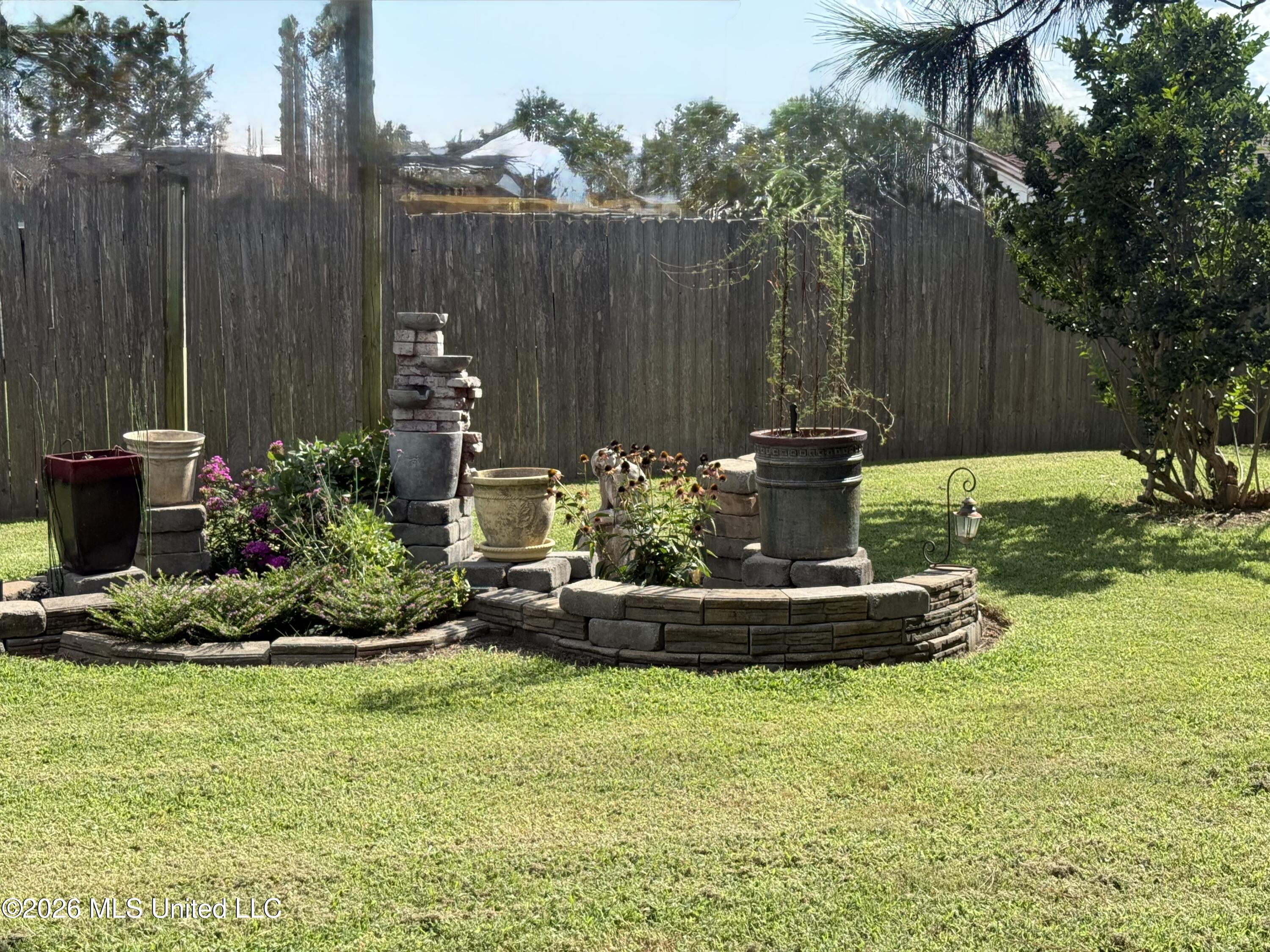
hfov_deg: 39.7
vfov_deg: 30.3
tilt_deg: -9.0
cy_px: 476
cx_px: 635
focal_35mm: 48
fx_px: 1761
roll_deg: +0.3
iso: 64
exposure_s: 1/1883
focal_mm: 6.76
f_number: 1.78
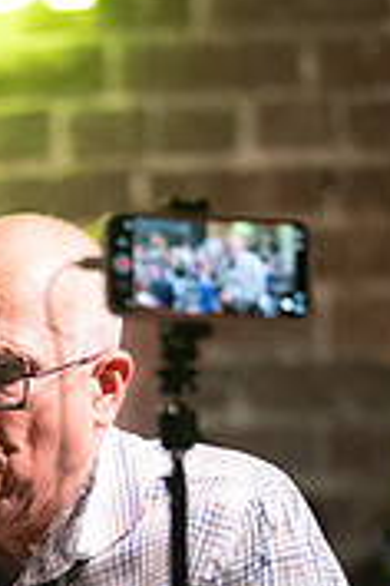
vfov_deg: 2.7
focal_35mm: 764
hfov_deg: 1.8
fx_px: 12414
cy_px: 665
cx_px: -76
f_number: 2.8
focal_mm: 200
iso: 5000
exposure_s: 1/200
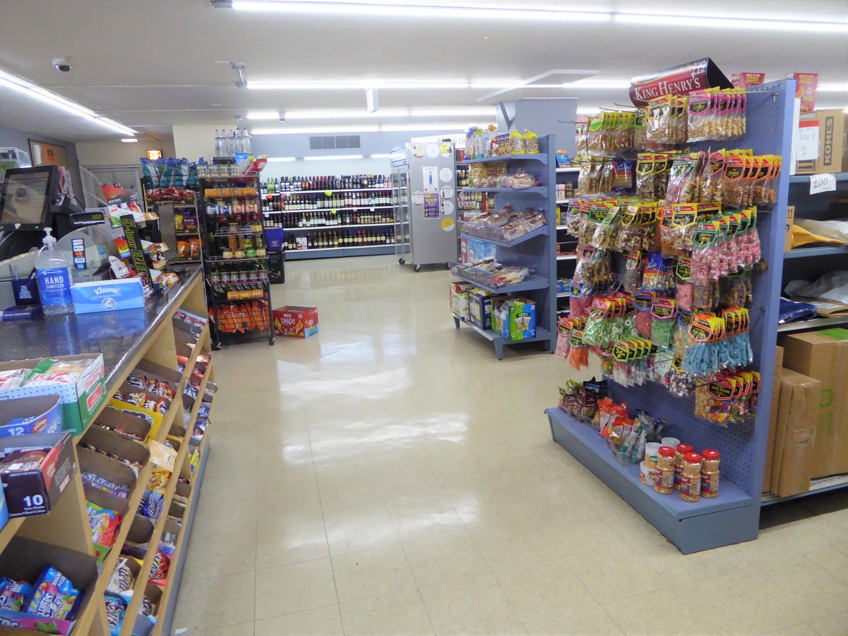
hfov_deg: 71.6
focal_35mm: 24
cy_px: 318
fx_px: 588
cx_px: 424
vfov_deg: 56.8
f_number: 3.3
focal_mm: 4.3
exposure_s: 1/60
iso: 250
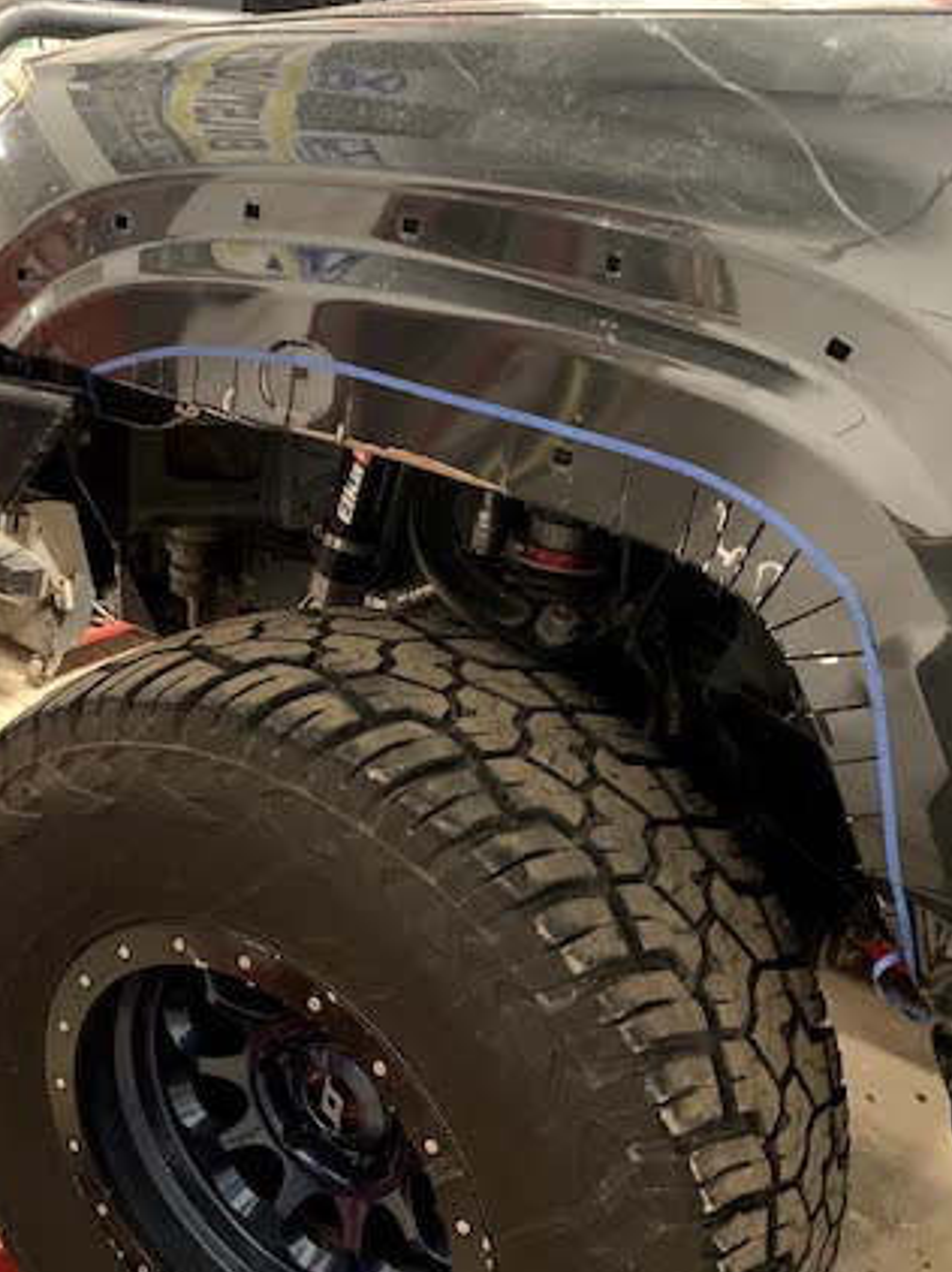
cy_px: 729
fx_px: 1358
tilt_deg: -28.8
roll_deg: -6.0
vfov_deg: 50.0
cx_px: 455
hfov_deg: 38.6
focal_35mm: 37
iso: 640
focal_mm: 4.25
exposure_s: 1/24
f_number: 1.8
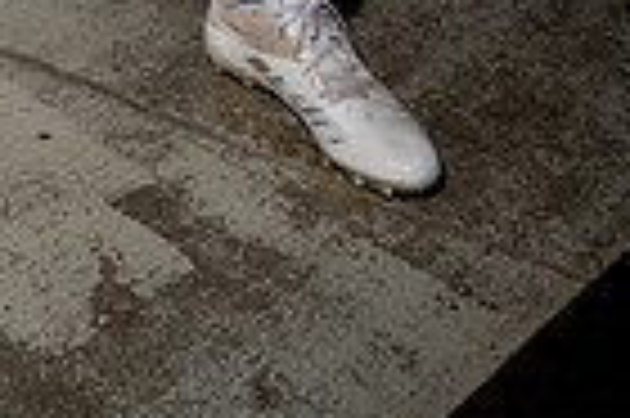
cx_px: 63
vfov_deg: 12.3
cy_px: -557
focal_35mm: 90
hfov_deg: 22.1
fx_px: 1573
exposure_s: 1/250
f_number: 5.6
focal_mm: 28
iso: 200
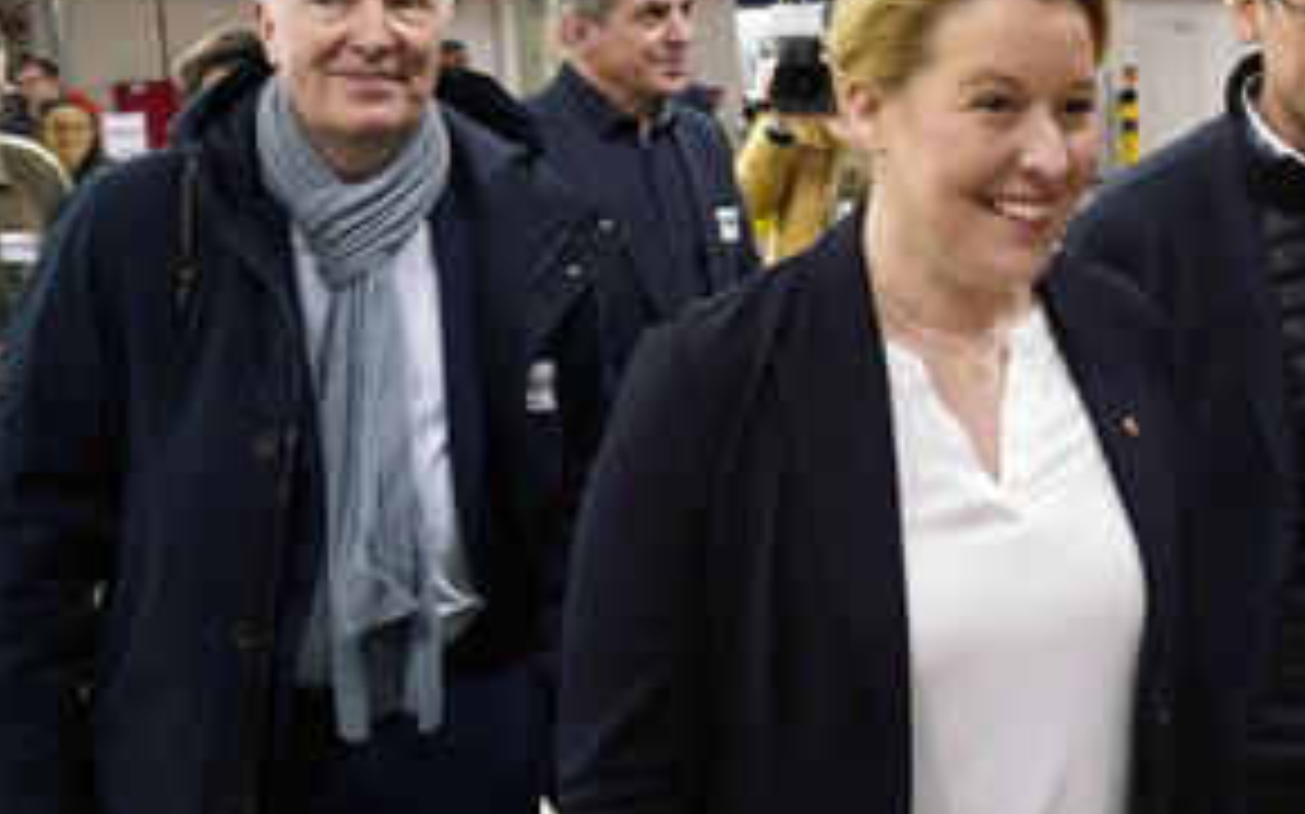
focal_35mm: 46
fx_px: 1635
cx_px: 1001
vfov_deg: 27.8
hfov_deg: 42.0
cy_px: 283
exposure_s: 1/80
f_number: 6.3
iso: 1250
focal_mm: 29
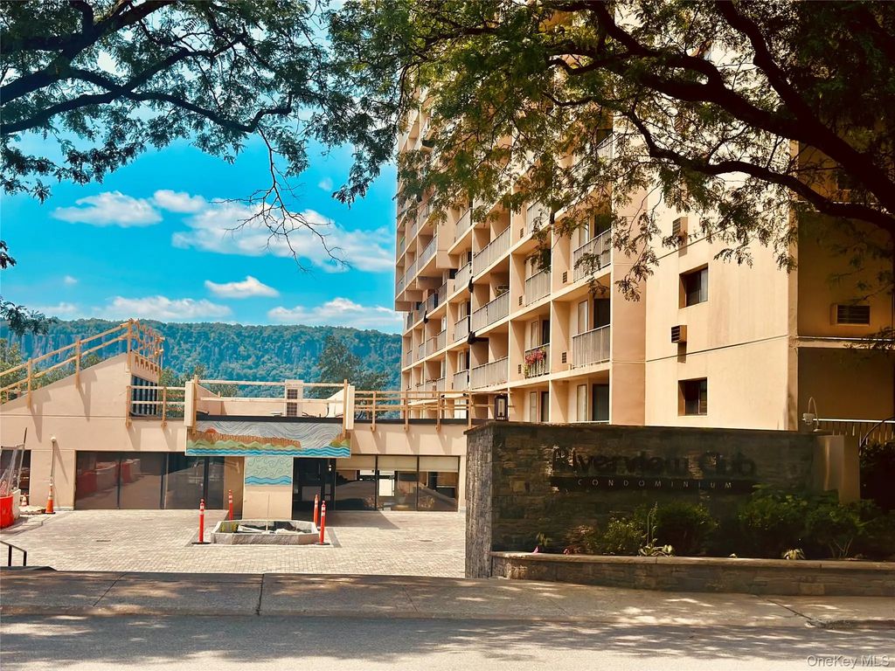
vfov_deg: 30.3
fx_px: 1241
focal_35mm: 48
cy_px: 336
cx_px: 448
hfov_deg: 39.7
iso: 100
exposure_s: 1/5263
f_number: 1.78
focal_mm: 6.86
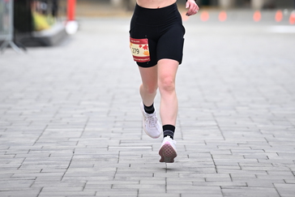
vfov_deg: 4.5
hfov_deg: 6.8
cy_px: -16
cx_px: 147
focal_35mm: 302
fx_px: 2476
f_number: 2.8
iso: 640
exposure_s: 1/2000
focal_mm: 200
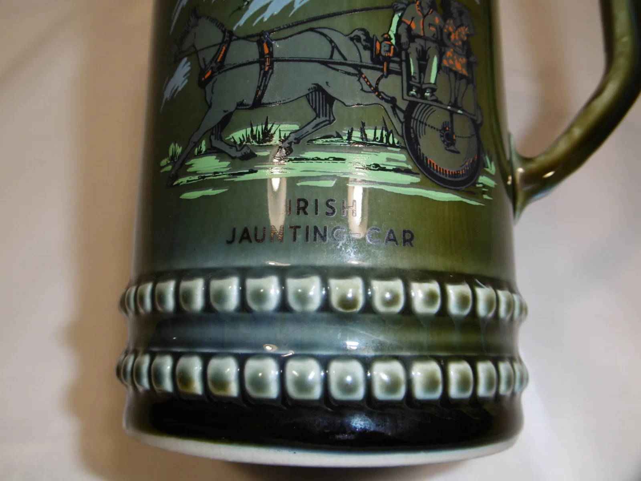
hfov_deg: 56.8
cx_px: 320
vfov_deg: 44.2
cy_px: 240
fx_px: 593
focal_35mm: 32
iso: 100
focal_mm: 5.8
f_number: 8.8
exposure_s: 1/60
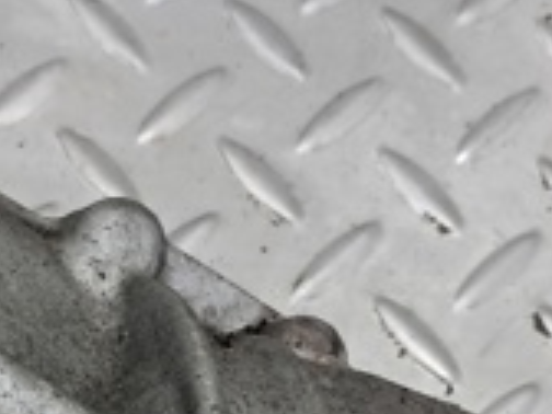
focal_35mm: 103
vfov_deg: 13.3
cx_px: 154
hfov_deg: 19.0
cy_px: 672
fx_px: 1642
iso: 125
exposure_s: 1/50
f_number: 1.8
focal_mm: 4
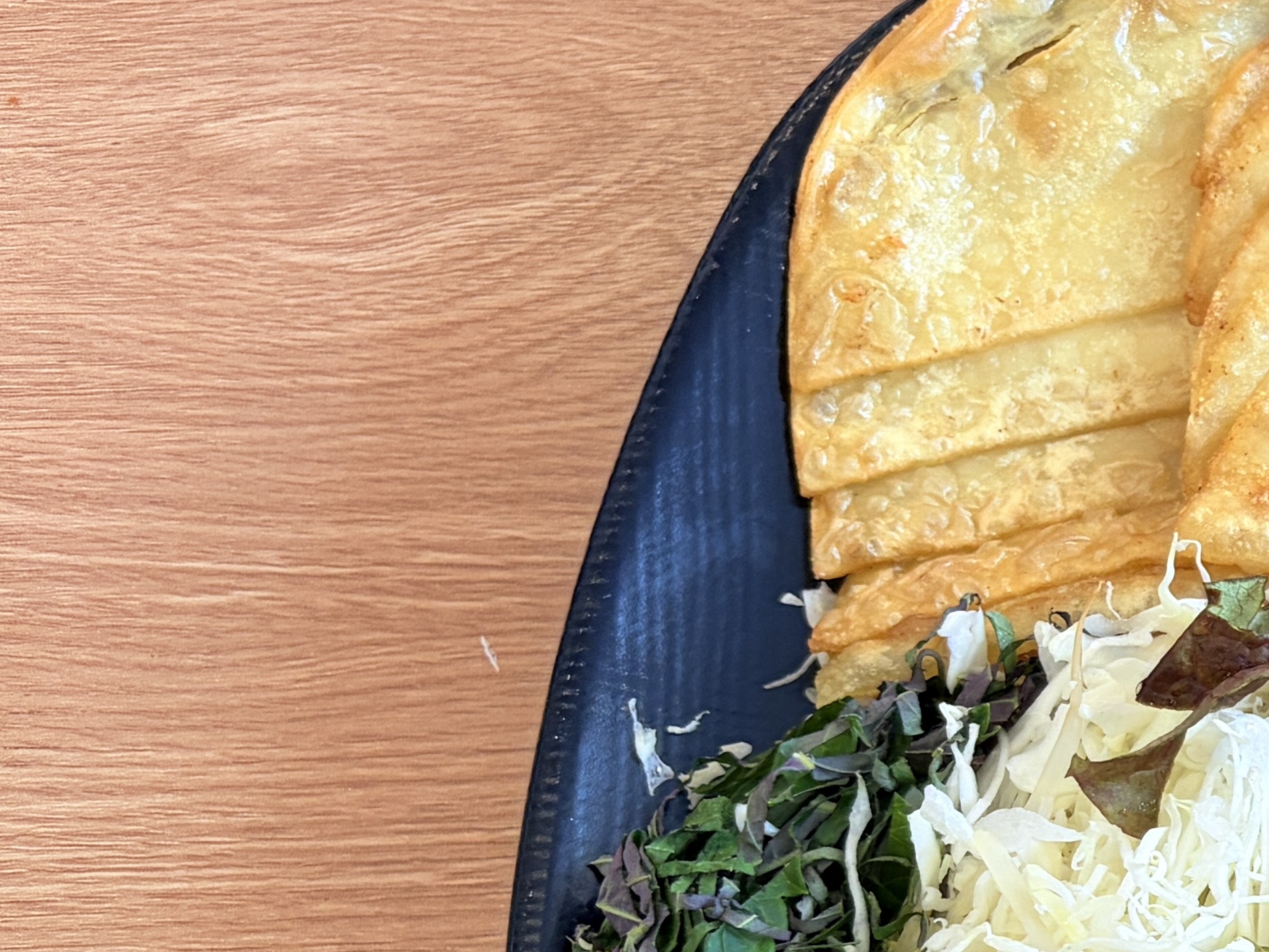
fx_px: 2933
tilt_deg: -73.8
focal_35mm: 80
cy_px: 955
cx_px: 1933
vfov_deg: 18.0
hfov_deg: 20.6
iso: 125
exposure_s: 1/120
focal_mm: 5.96
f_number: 1.6
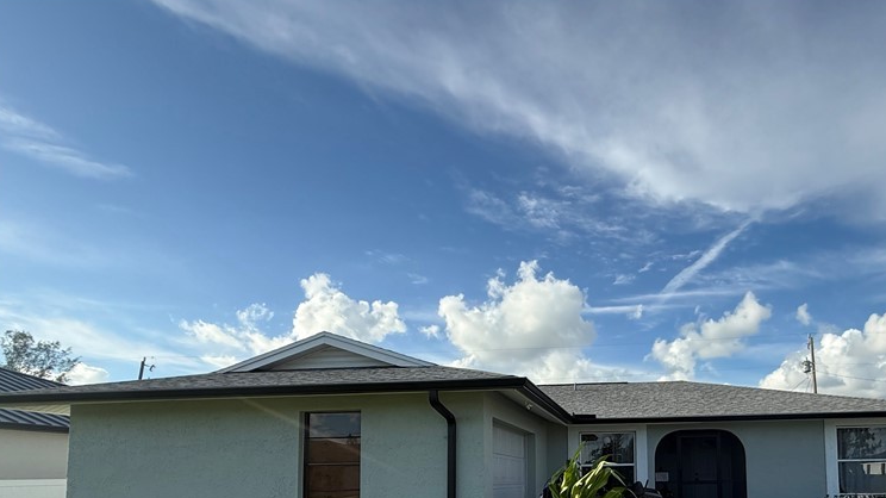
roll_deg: +0.9
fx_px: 493
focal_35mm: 21
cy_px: 448
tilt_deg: +3.3
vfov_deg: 48.0
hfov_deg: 80.8
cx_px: 598
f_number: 2.2
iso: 50
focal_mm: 2.22
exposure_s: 1/1399
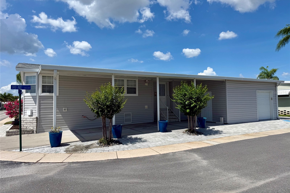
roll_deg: +0.8
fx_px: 201
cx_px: 145
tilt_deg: +2.8
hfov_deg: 71.5
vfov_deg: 51.3
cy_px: 92
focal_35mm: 25
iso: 80
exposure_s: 1/8130
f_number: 1.78
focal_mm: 6.76
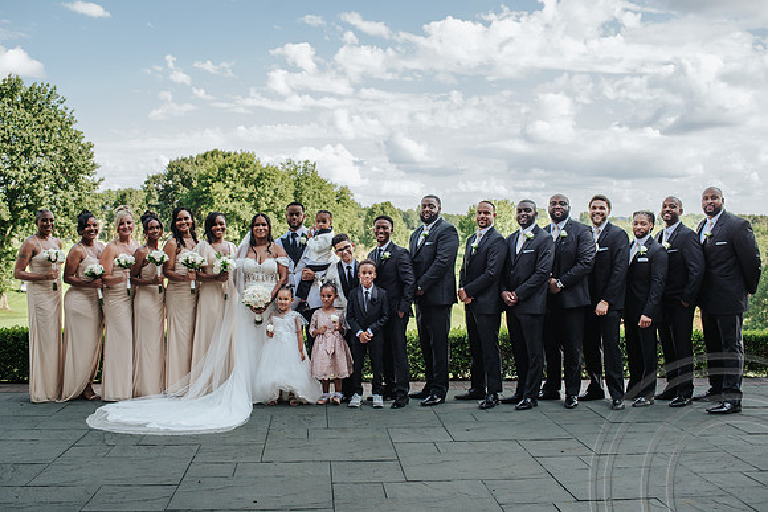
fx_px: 786
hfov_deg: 52.0
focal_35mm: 37
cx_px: 365
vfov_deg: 36.1
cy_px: 269
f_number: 3.5
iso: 110
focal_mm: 35
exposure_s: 1/320
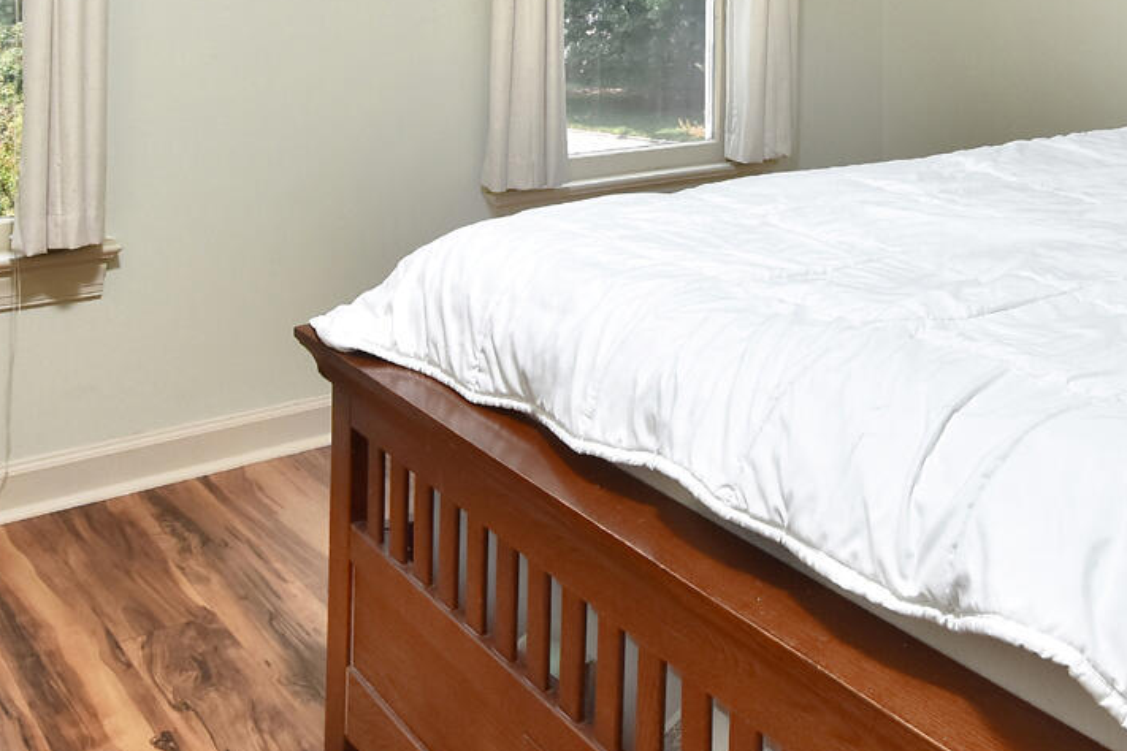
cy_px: 2
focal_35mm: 38
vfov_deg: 32.3
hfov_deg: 49.6
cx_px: 769
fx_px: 1190
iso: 250
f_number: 8
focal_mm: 10
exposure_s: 1/80
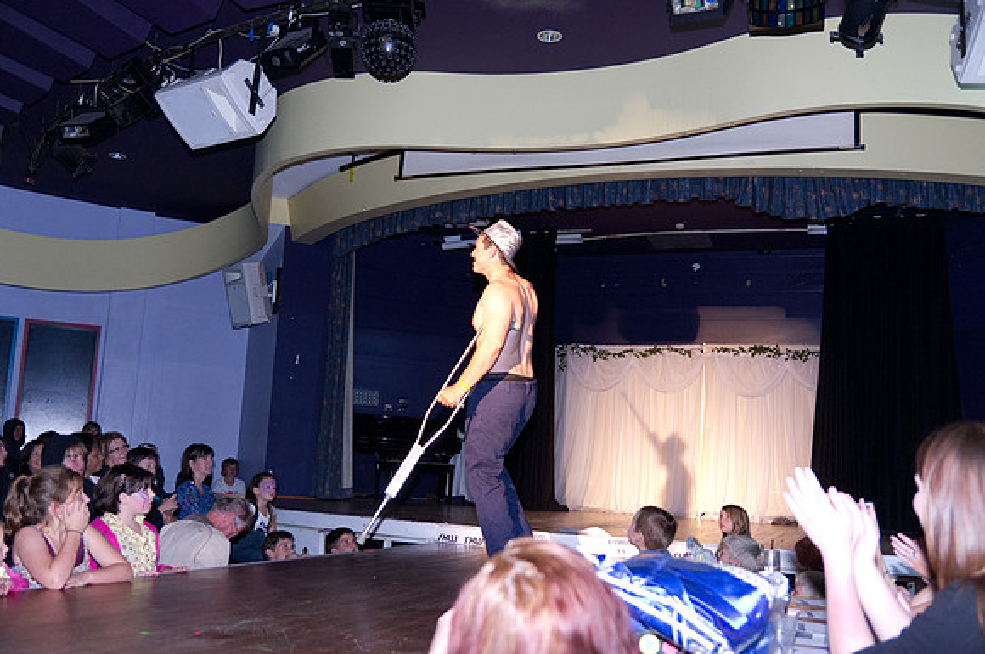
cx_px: 492
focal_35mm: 33
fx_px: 902
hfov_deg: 57.3
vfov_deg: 39.9
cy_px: 327
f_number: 2.8
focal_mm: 21.88
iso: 1600
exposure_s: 1/160
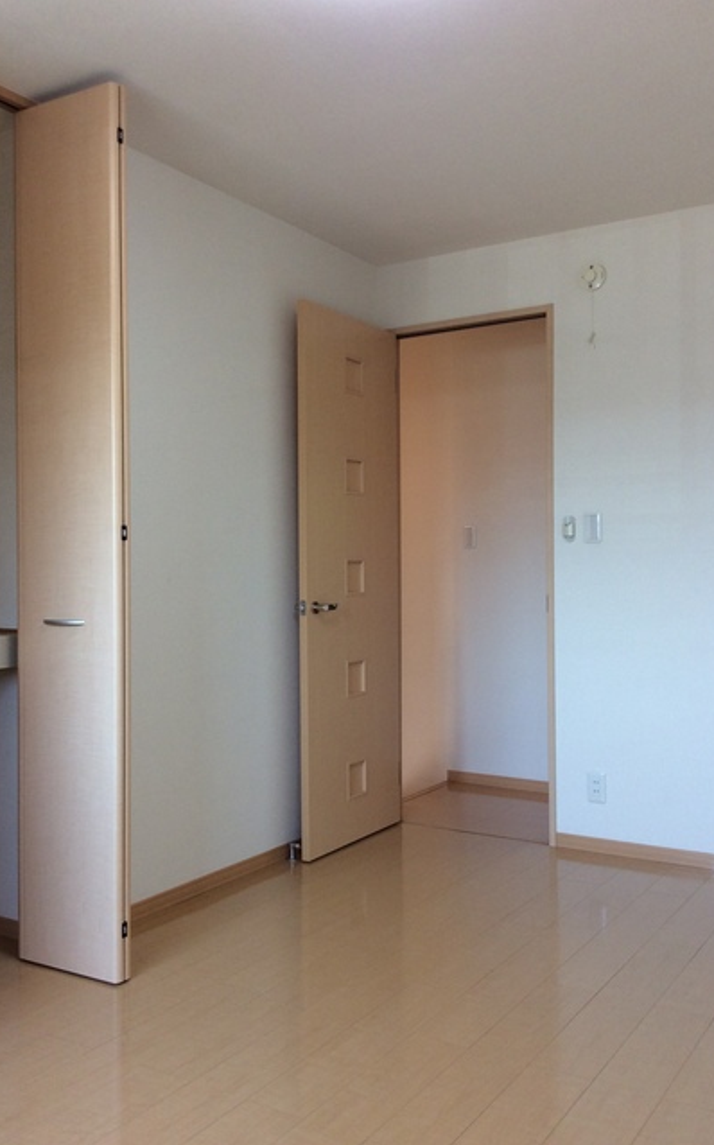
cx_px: 334
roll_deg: -0.4
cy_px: 572
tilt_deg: -0.9
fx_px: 1060
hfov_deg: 37.2
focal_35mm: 34
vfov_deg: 56.7
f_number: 2.4
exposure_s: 1/60
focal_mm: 3.3
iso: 40
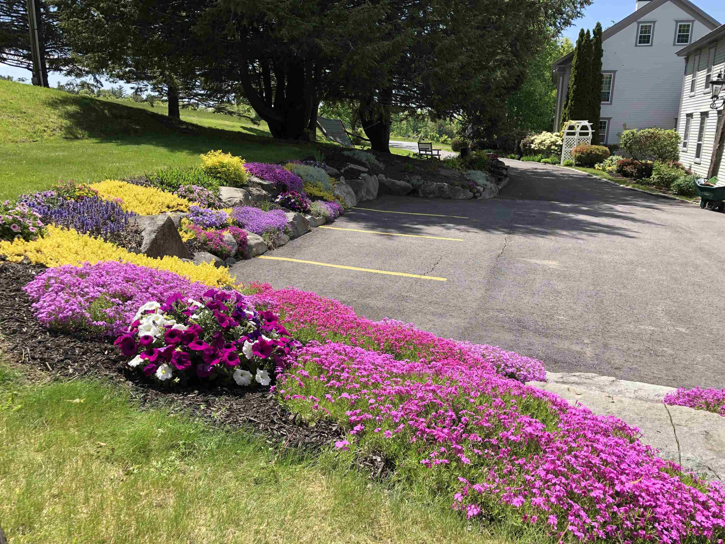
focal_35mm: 28
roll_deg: -1.1
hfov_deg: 63.4
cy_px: 272
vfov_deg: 49.7
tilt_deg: -12.4
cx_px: 362
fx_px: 586
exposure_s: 1/1091
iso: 20
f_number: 1.8
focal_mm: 3.99
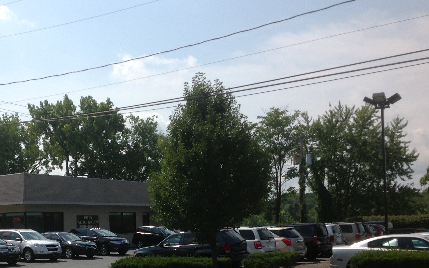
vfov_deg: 23.1
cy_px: 223
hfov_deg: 36.5
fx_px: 643
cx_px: 145
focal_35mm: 55
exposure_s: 1/3030
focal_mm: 4.28
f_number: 2.4
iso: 50
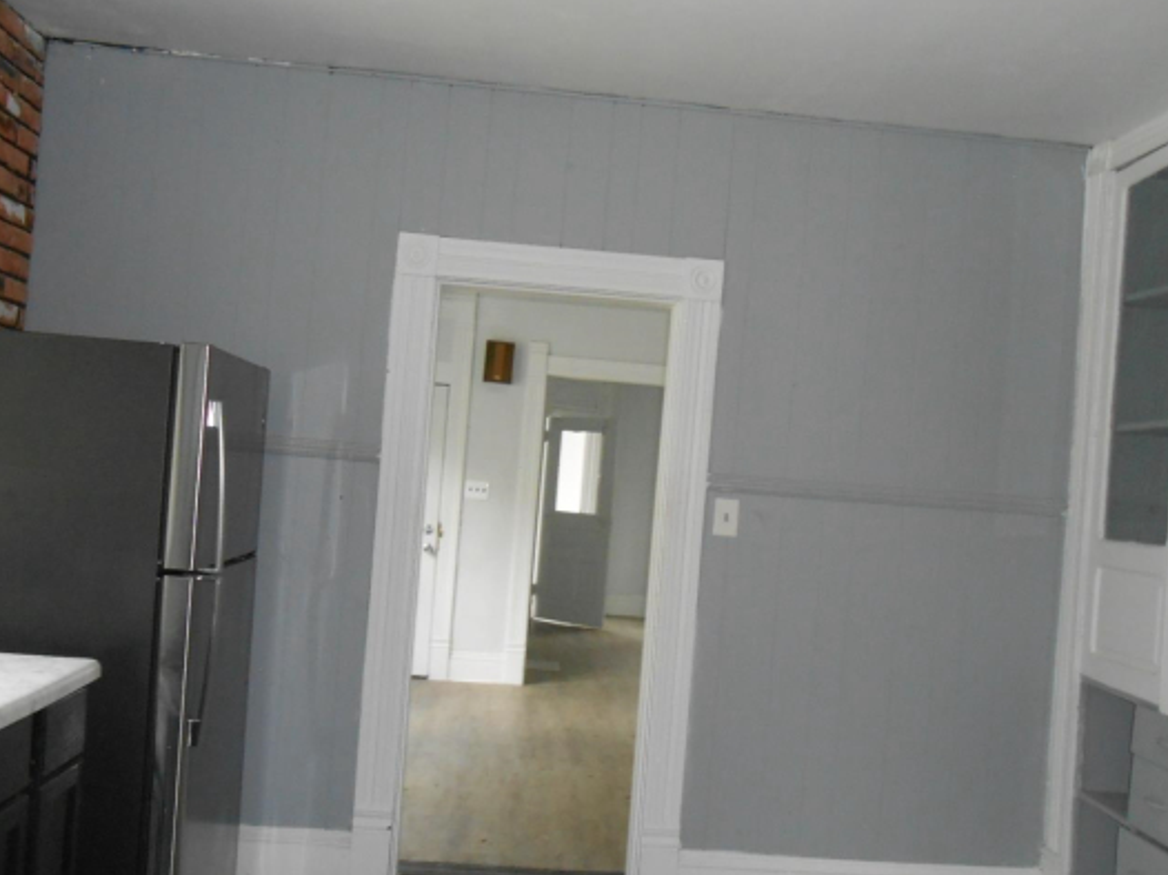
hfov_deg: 55.4
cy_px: 482
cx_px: 587
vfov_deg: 42.9
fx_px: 1113
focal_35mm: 33
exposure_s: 1/25
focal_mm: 4.6
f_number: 3.5
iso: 320
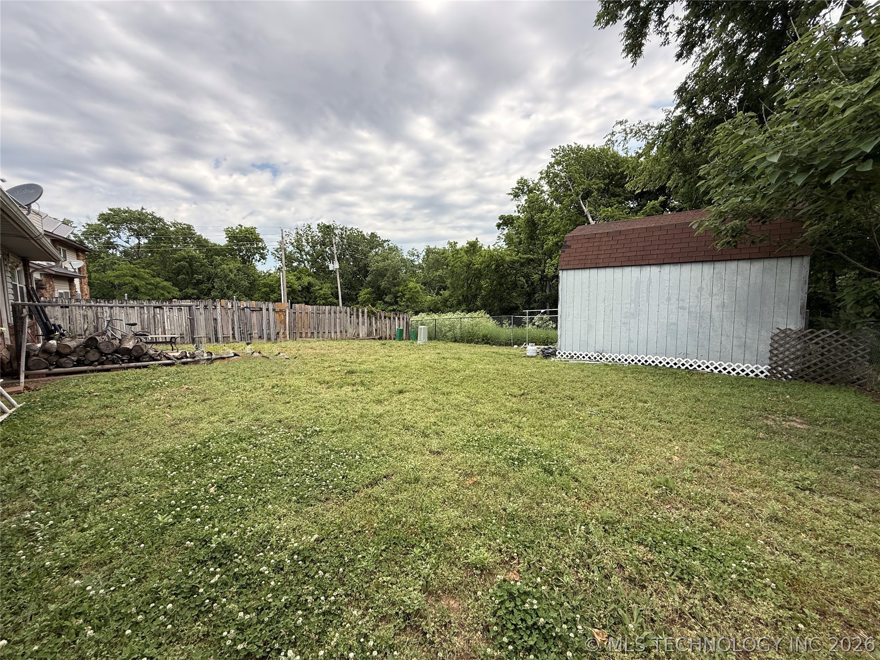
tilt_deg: -1.8
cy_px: 330
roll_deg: +1.0
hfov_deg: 102.1
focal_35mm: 14
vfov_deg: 85.7
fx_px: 356
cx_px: 440
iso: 64
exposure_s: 1/1125
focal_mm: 2.22
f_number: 2.2
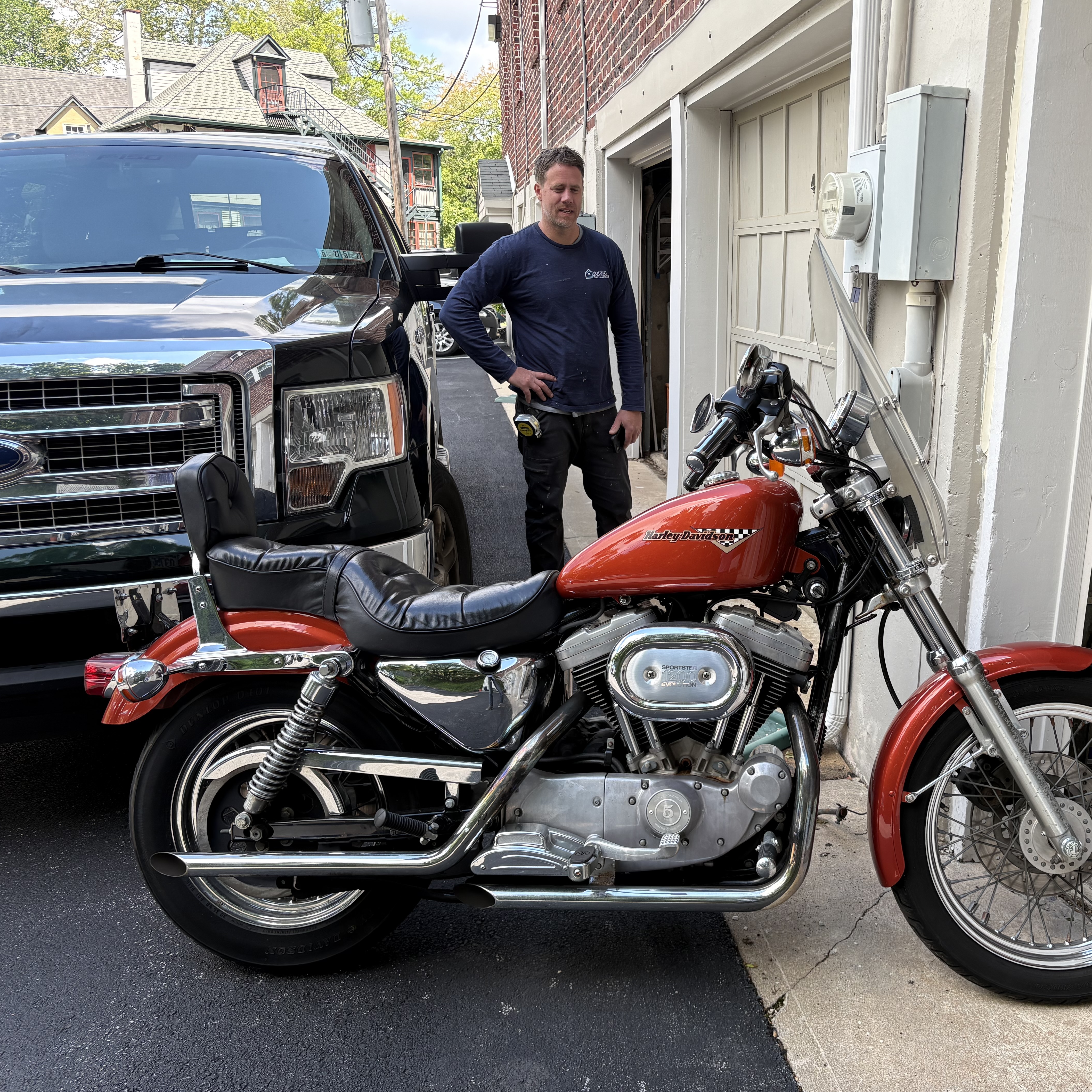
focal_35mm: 31
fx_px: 1106
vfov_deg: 52.5
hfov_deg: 51.6
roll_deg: -1.0
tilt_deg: -12.8
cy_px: 541
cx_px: 725
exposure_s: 1/422
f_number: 1.6
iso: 50
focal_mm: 5.96
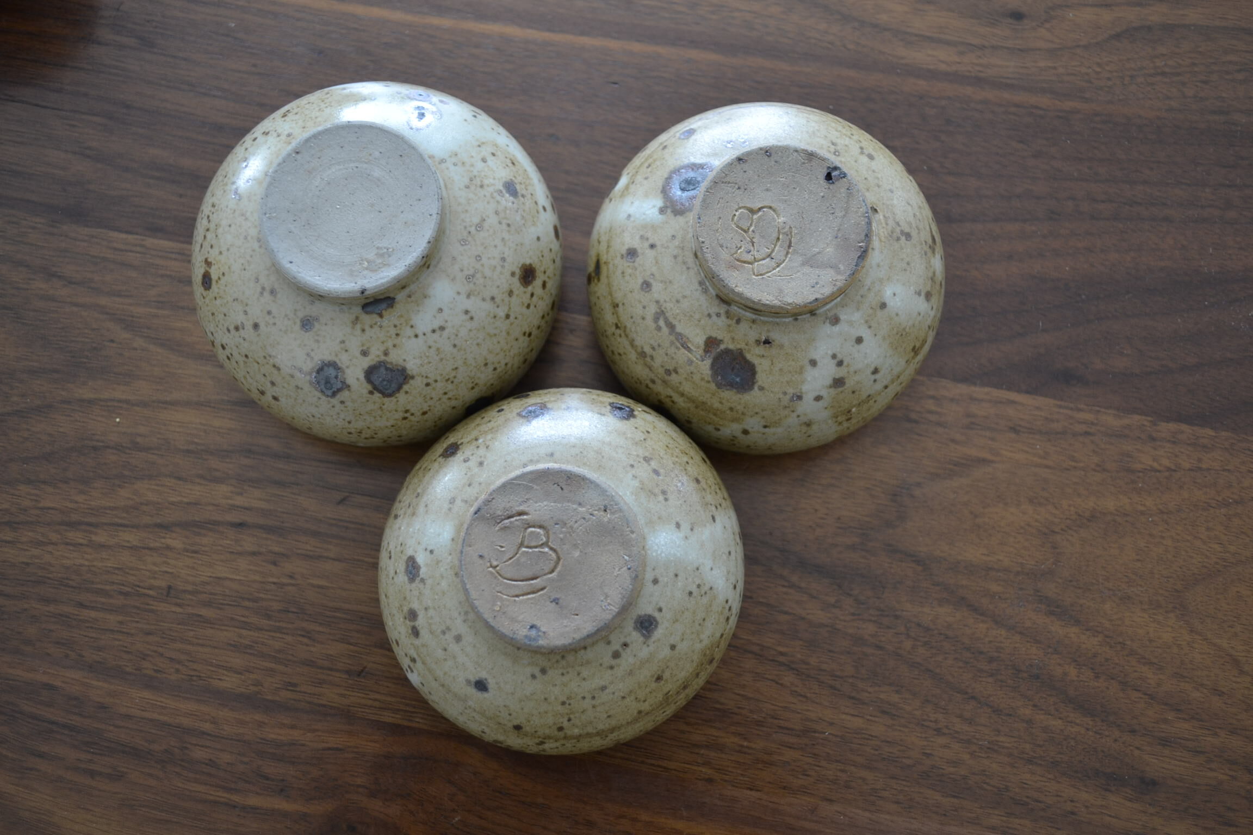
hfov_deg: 53.1
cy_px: 418
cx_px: 626
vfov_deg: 36.9
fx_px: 1253
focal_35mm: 36
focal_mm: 24
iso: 400
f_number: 4
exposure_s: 1/60
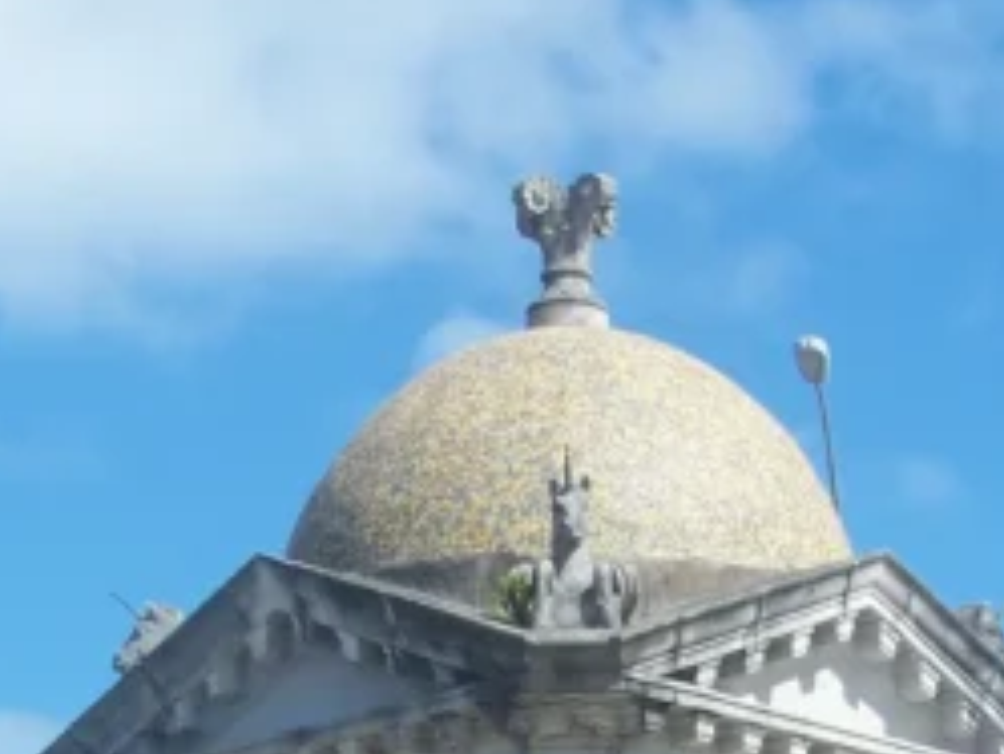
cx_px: 444
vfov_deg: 12.5
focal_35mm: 114
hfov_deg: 17.3
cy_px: 1060
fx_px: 3308
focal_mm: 7.8
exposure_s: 1/500
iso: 64
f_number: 4
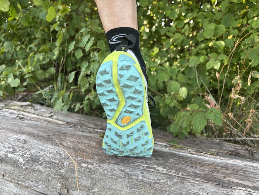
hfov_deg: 67.3
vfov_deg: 53.1
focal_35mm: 26
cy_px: 98
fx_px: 195
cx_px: 130
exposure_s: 1/177
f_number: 1.6
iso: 40
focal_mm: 5.96
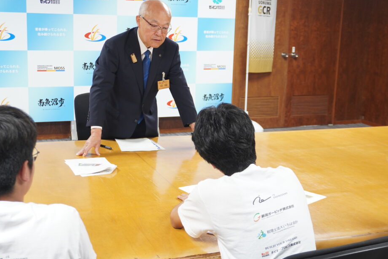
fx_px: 539
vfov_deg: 27.0
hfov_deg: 39.6
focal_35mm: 50
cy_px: 121
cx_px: 182
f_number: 5
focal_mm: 30
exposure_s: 1/30
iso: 640
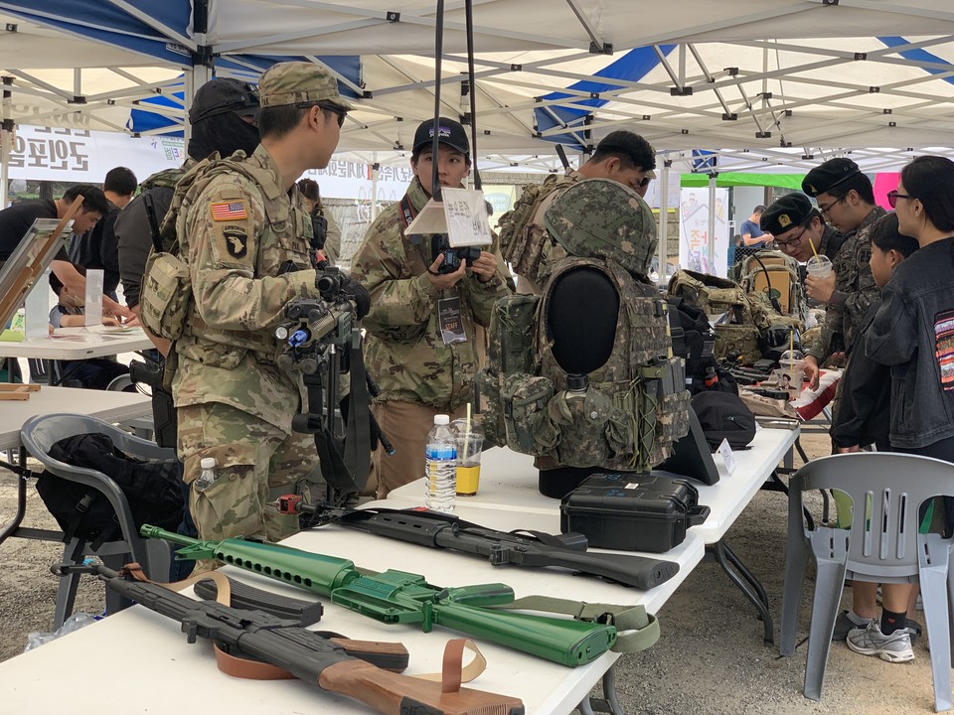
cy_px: 358
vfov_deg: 28.0
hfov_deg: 36.8
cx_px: 477
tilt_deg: -4.8
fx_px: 1433
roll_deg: -0.6
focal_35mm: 52
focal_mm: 6
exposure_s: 1/218
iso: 16
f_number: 2.4
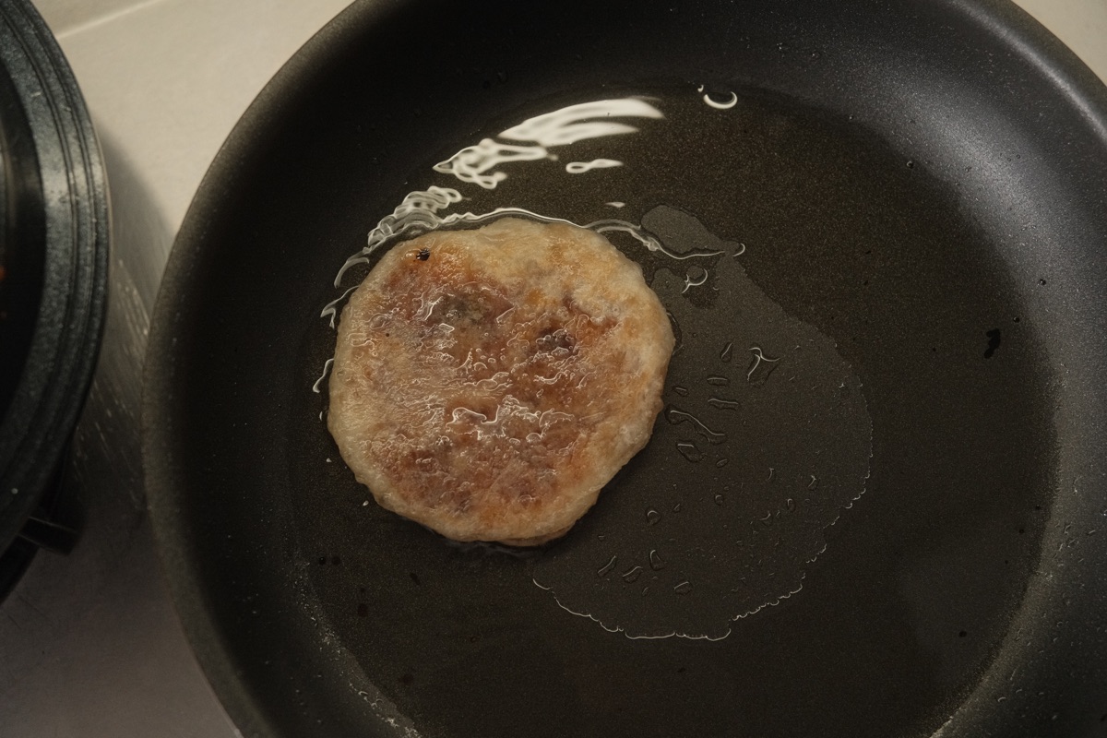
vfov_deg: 29.2
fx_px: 1414
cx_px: 554
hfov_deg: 42.7
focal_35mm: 46
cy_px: 369
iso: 1600
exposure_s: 1/160
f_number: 3.6
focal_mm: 30.9
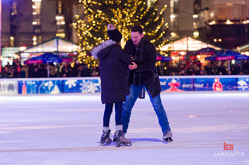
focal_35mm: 129
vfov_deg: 10.6
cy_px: 78
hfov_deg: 15.9
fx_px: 891
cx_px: 123
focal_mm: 120
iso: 2000
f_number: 3.2
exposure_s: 1/200
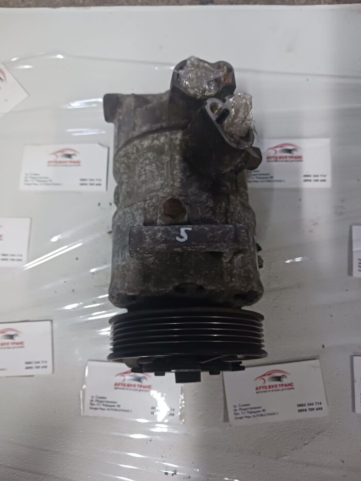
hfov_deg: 51.4
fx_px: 375
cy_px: 240
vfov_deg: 65.3
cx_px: 180
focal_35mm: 27
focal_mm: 4
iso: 400
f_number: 1.8
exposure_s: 1/25
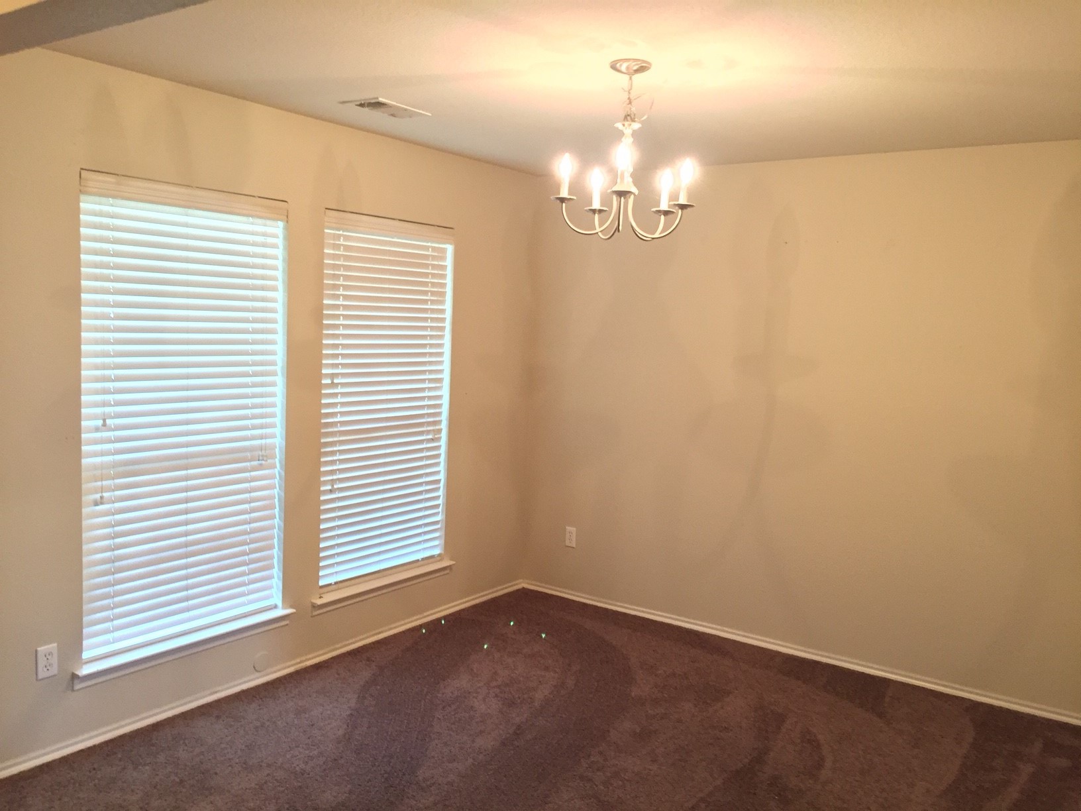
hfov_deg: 61.7
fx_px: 906
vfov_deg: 48.2
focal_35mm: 29
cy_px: 406
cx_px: 540
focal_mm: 4.15
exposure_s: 1/30
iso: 250
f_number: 2.2
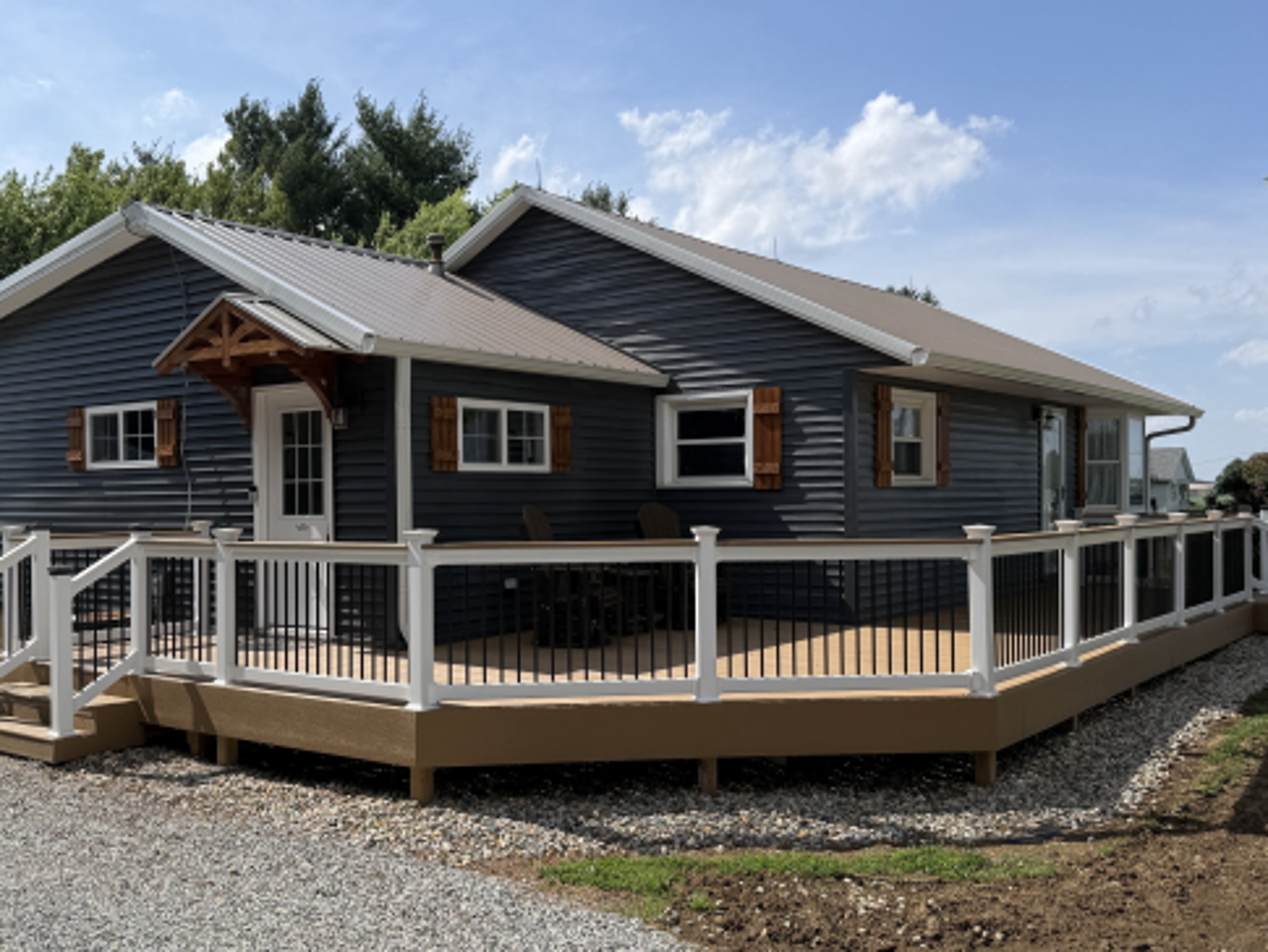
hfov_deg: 55.3
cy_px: 513
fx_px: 1209
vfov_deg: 42.9
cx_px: 579
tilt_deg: -0.2
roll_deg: +0.3
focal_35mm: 33
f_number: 1.78
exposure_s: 1/4167
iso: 80
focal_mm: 6.76
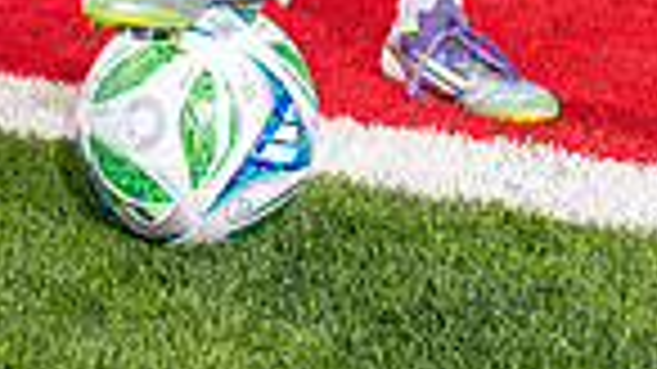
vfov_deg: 8.3
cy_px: -616
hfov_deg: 16.6
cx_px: 418
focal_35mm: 129
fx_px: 2246
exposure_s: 1/400
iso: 100
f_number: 6.3
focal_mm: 40
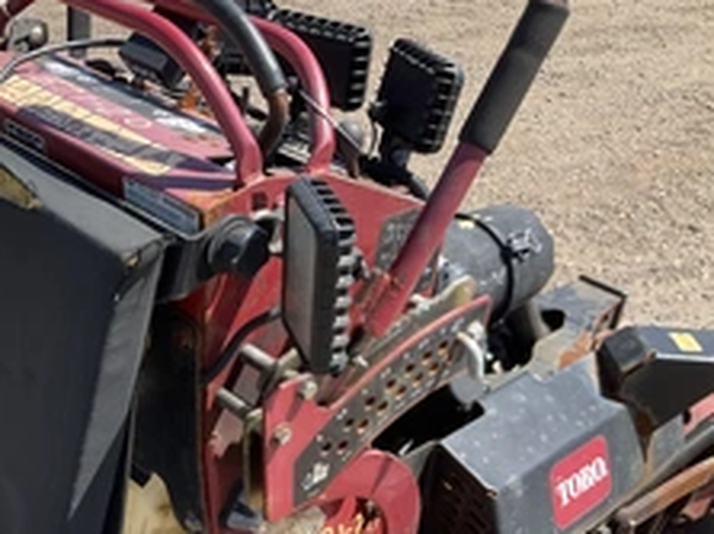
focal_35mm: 52
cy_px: 406
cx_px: 144
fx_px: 1072
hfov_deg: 35.7
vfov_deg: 27.6
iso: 25
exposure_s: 1/770
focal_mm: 3
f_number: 1.8
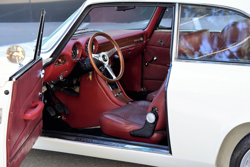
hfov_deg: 26.0
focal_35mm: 78
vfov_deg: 17.5
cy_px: 84
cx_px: 125
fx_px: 542
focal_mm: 78
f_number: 5.6
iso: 320
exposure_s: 1/80
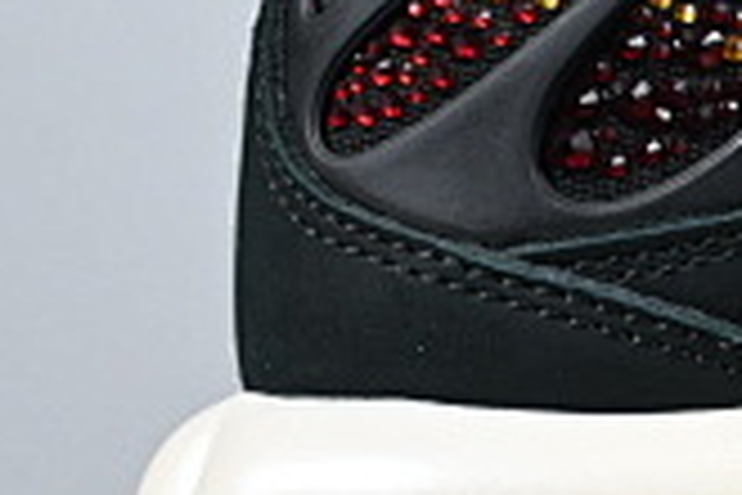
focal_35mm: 276
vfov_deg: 5.0
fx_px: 5688
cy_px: 20
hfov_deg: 7.2
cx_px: 1551
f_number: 5.6
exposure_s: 1/125
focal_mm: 38
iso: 800
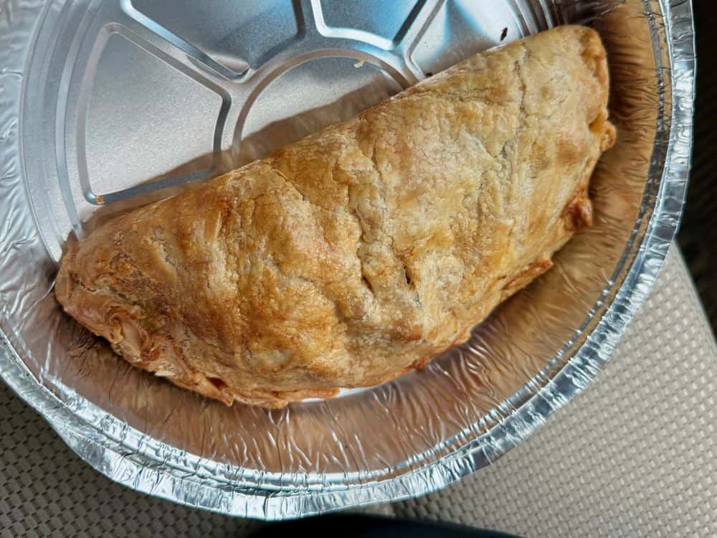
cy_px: 269
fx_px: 497
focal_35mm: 24
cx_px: 358
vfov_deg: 56.8
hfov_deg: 71.6
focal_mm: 6.86
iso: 64
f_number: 1.78
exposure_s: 1/241
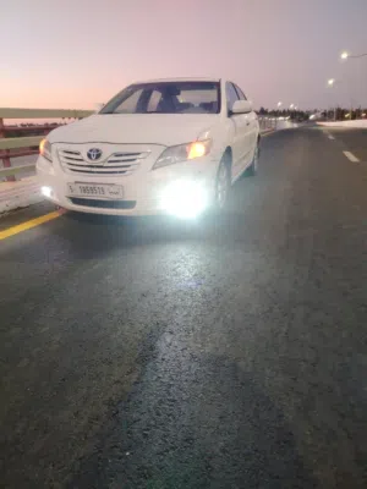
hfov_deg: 56.8
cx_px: 184
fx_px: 339
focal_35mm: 24
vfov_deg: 71.6
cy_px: 244
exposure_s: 1/100
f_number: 1.75
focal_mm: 5.25
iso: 3344
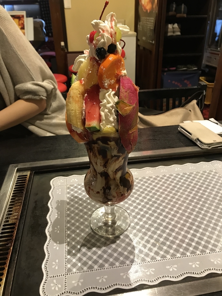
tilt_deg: -28.4
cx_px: 111
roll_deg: +1.0
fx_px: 239
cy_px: 148
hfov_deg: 49.7
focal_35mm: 28
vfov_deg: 63.4
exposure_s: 1/17
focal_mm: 3.99
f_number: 1.8
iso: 80
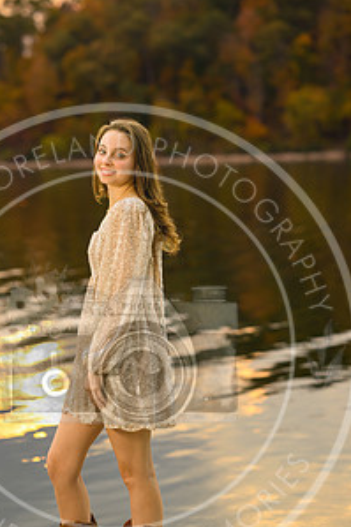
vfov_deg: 16.0
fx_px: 1874
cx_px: 115
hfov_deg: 10.7
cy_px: 351
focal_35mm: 128
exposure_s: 1/1600
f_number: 2.8
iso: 400
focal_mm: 85
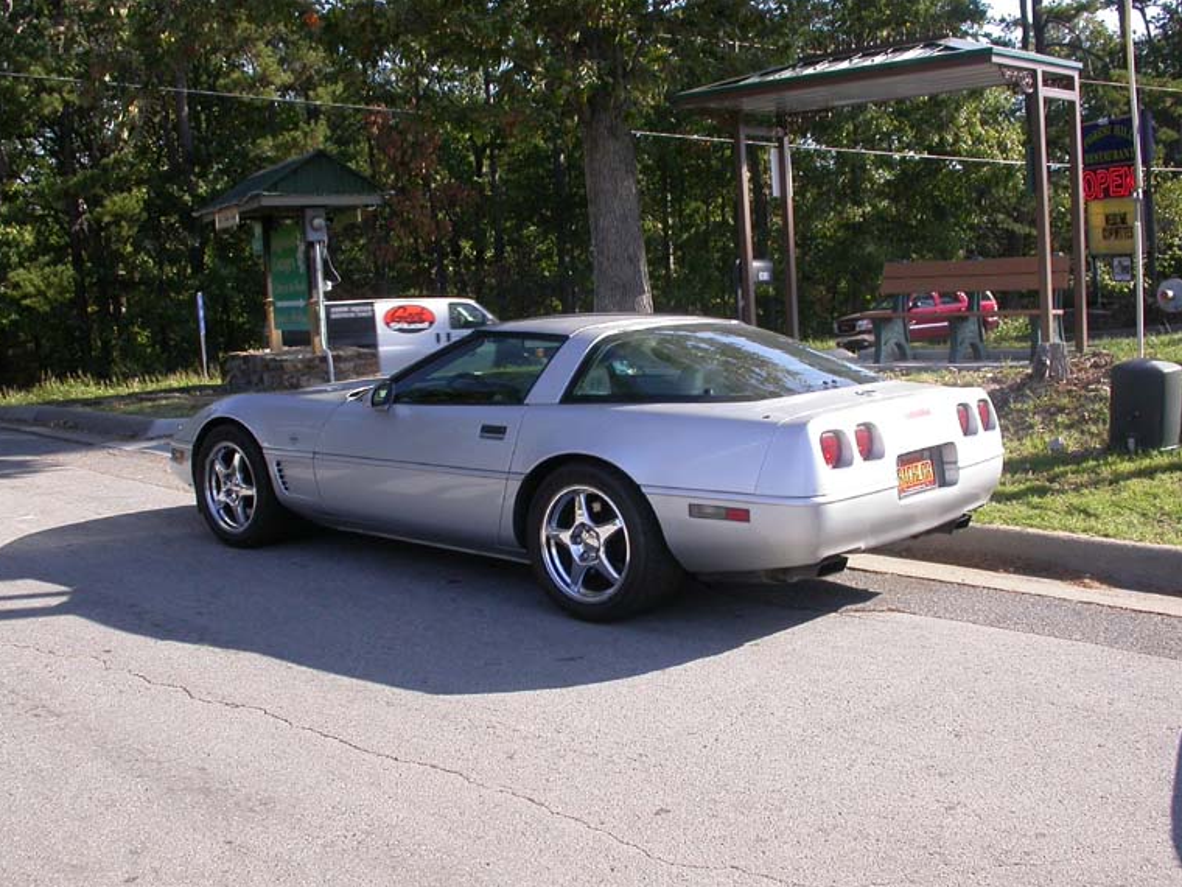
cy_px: 439
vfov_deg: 36.0
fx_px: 1366
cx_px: 586
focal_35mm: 40
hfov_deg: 46.8
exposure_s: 1/178
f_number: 6
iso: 100
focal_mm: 7.85
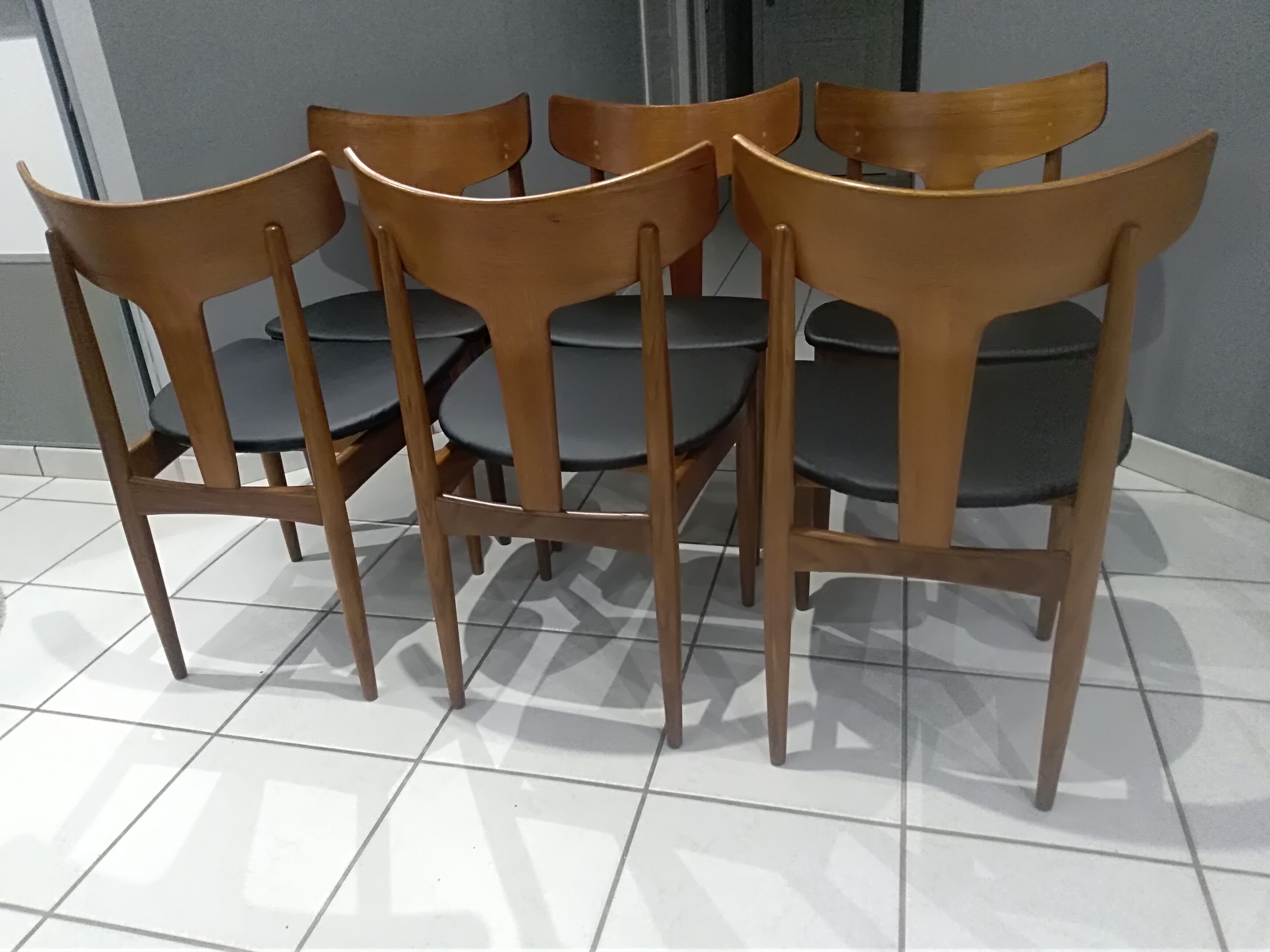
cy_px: 476
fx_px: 954
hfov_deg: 67.3
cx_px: 635
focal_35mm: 26
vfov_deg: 53.1
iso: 777
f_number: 2
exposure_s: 1/20
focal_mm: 3.54
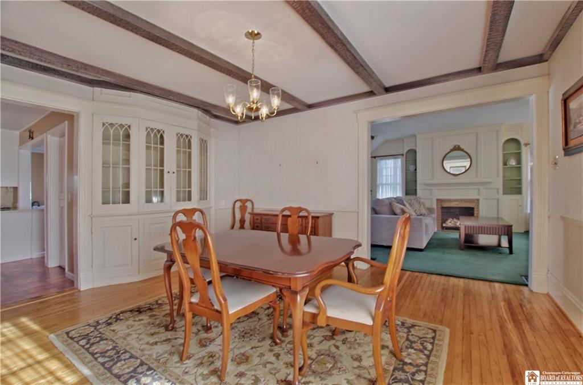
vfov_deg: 77.0
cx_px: 292
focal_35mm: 15
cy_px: 192
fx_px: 242
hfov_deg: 100.5
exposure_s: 1/25
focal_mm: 10
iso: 250
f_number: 5.6
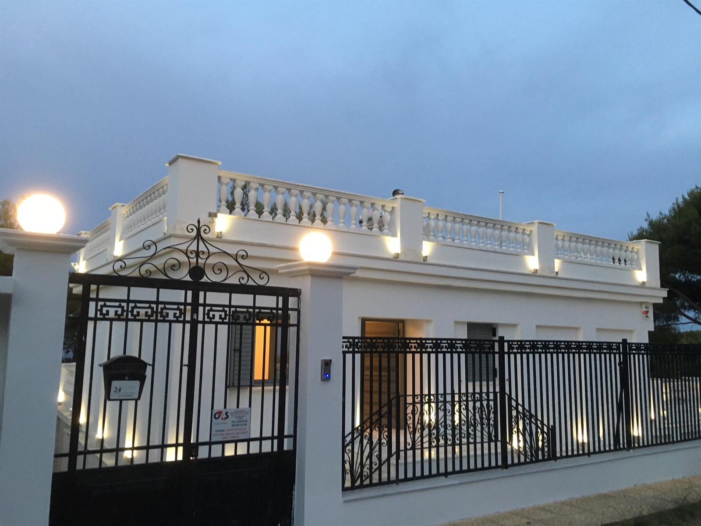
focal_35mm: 29
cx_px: 350
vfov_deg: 48.2
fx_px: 587
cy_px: 263
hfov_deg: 61.7
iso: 160
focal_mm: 4.15
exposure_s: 1/33
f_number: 2.2
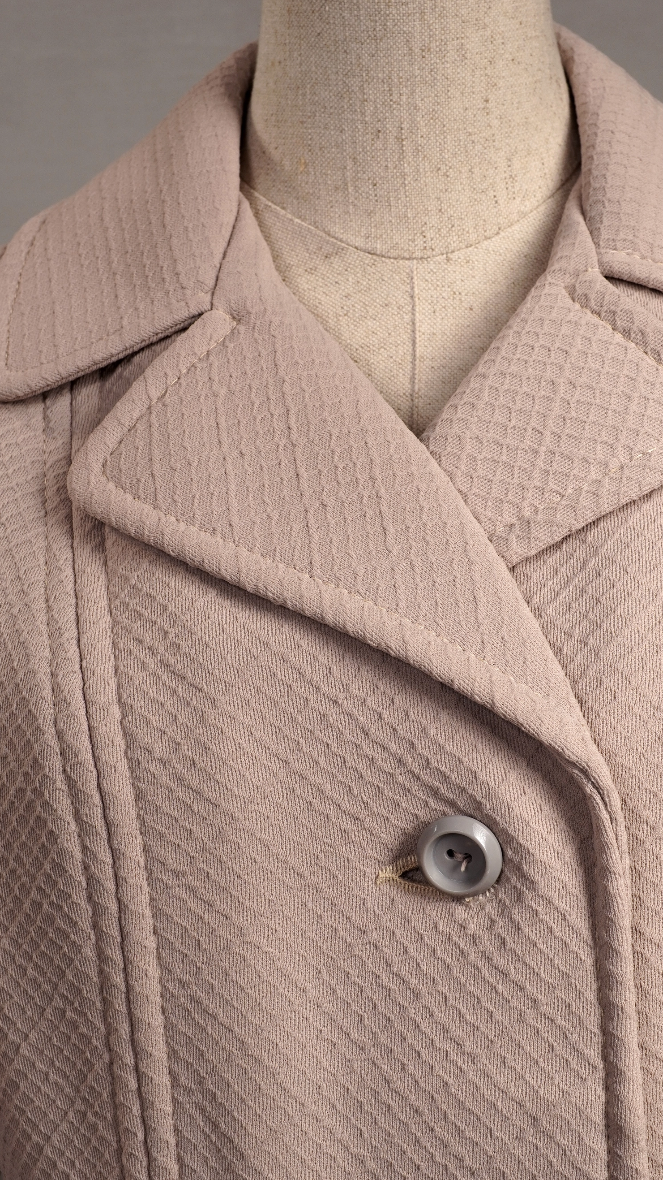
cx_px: 407
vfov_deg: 37.8
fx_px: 1719
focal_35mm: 55
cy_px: 617
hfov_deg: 21.8
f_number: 9
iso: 250
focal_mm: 32
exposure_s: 1/25
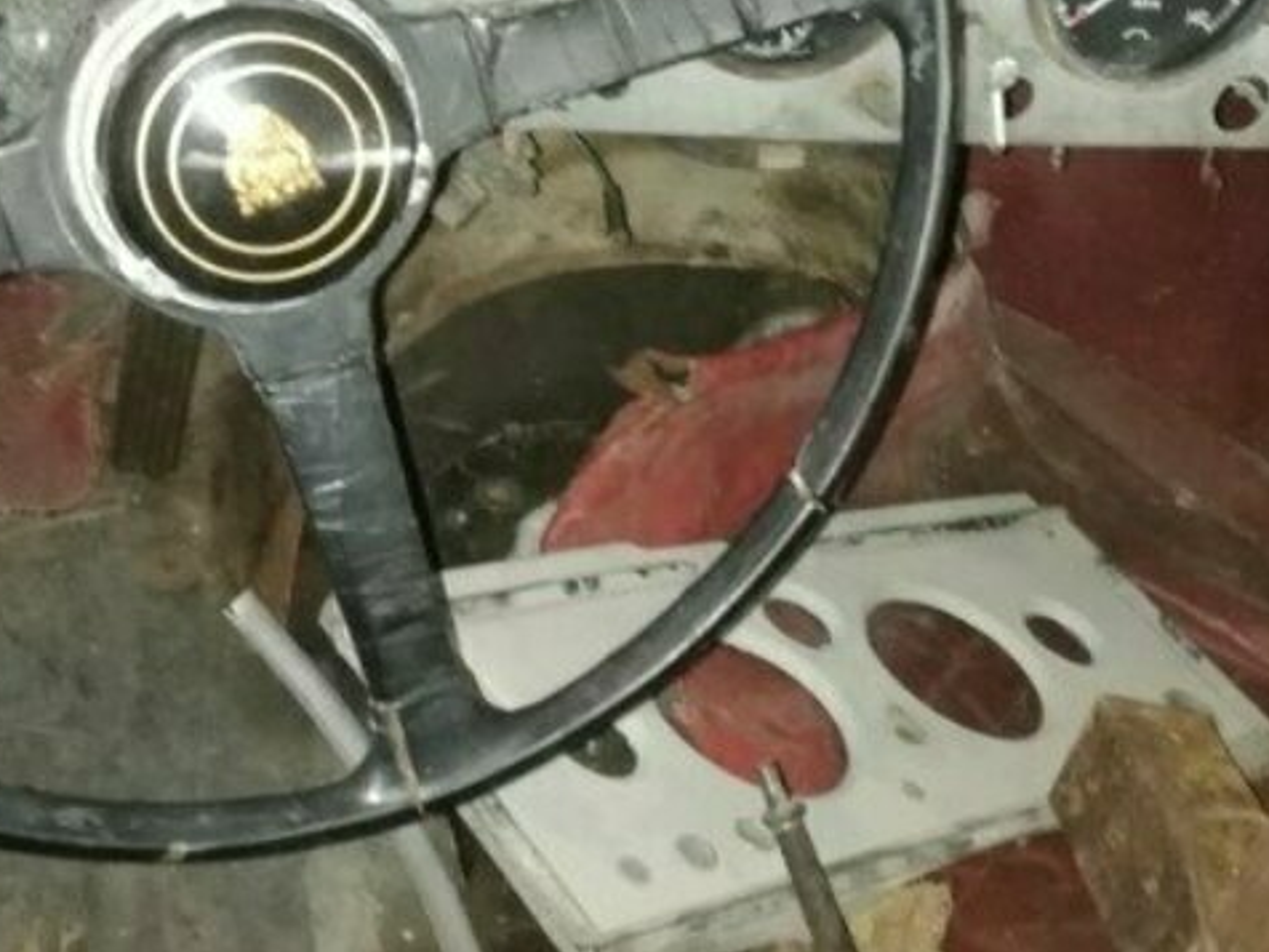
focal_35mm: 68
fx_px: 2493
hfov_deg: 28.5
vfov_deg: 21.5
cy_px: 323
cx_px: 706
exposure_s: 1/17.1
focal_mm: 3.81
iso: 800
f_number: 2.2
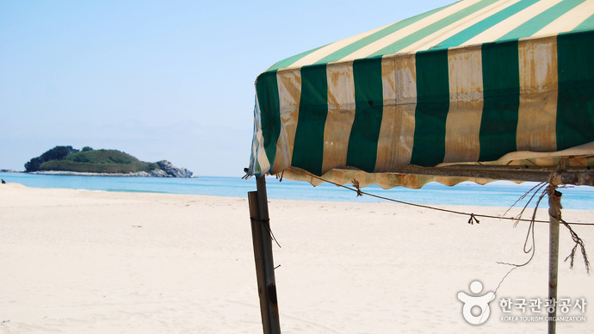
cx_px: 298
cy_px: 135
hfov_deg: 40.6
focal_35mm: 51
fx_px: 803
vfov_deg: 23.5
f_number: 5.6
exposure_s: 1/640
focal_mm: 32
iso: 100
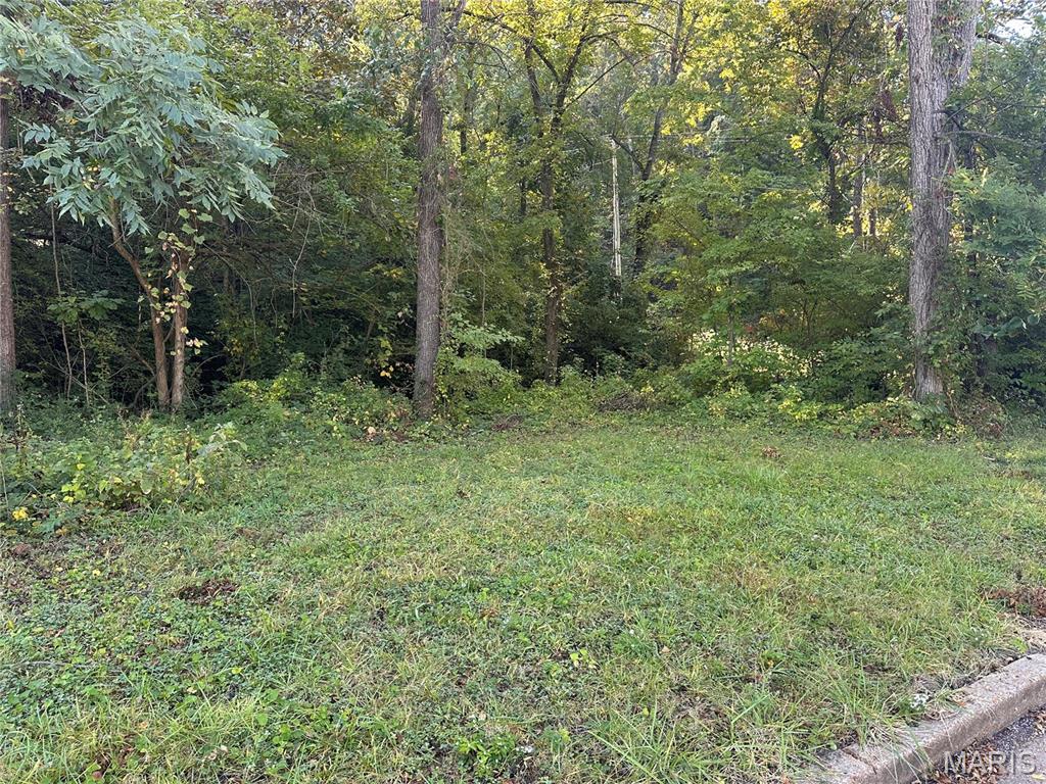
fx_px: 725
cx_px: 523
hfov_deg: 71.6
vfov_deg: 56.8
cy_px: 392
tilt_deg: -4.9
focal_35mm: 24
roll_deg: +1.1
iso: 100
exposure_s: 1/121
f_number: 1.78
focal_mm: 6.86
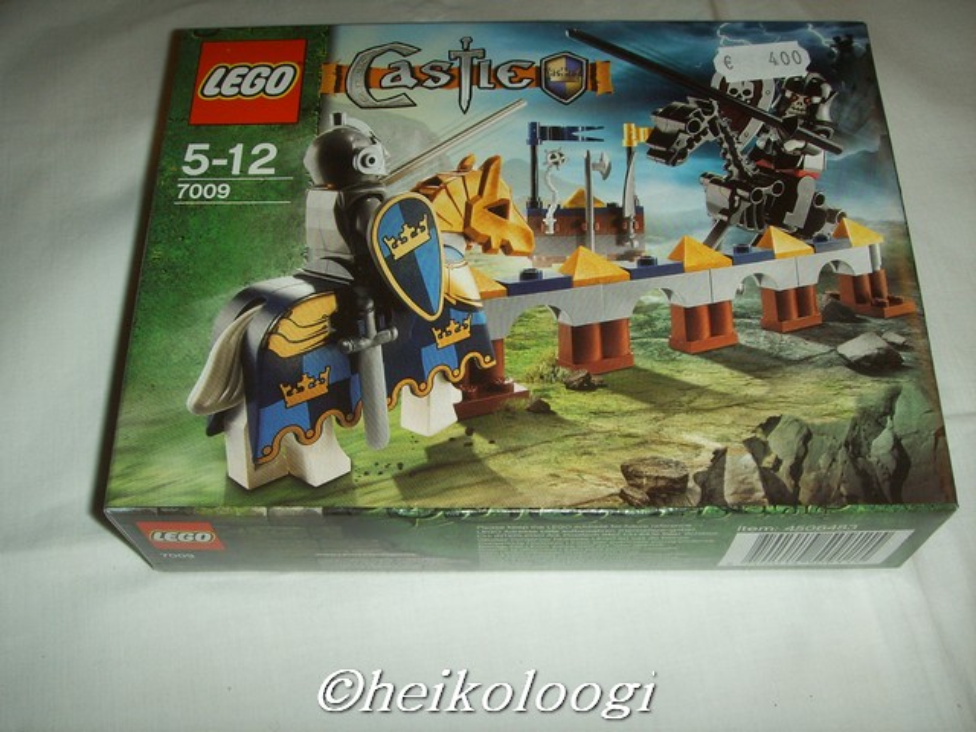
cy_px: 366
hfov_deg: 47.9
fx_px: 1100
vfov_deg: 36.8
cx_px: 488
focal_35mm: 39
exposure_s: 1/45
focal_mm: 6.6
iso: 100
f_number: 3.5
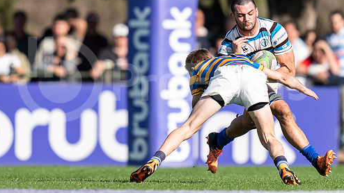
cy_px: 71
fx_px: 10582
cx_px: 139
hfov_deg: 1.9
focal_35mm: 1160
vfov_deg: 1.0
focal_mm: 400
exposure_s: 1/1250
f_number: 2.8
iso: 100
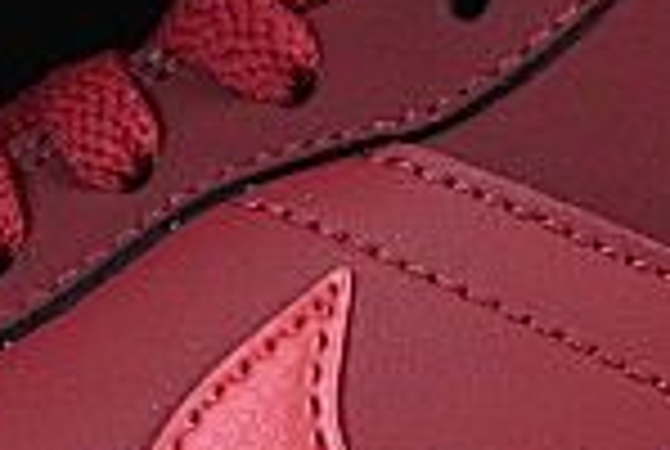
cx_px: 202
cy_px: 122
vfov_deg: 2.5
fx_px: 10107
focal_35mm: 542
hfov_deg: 3.8
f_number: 6.3
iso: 160
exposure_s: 1/60
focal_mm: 50
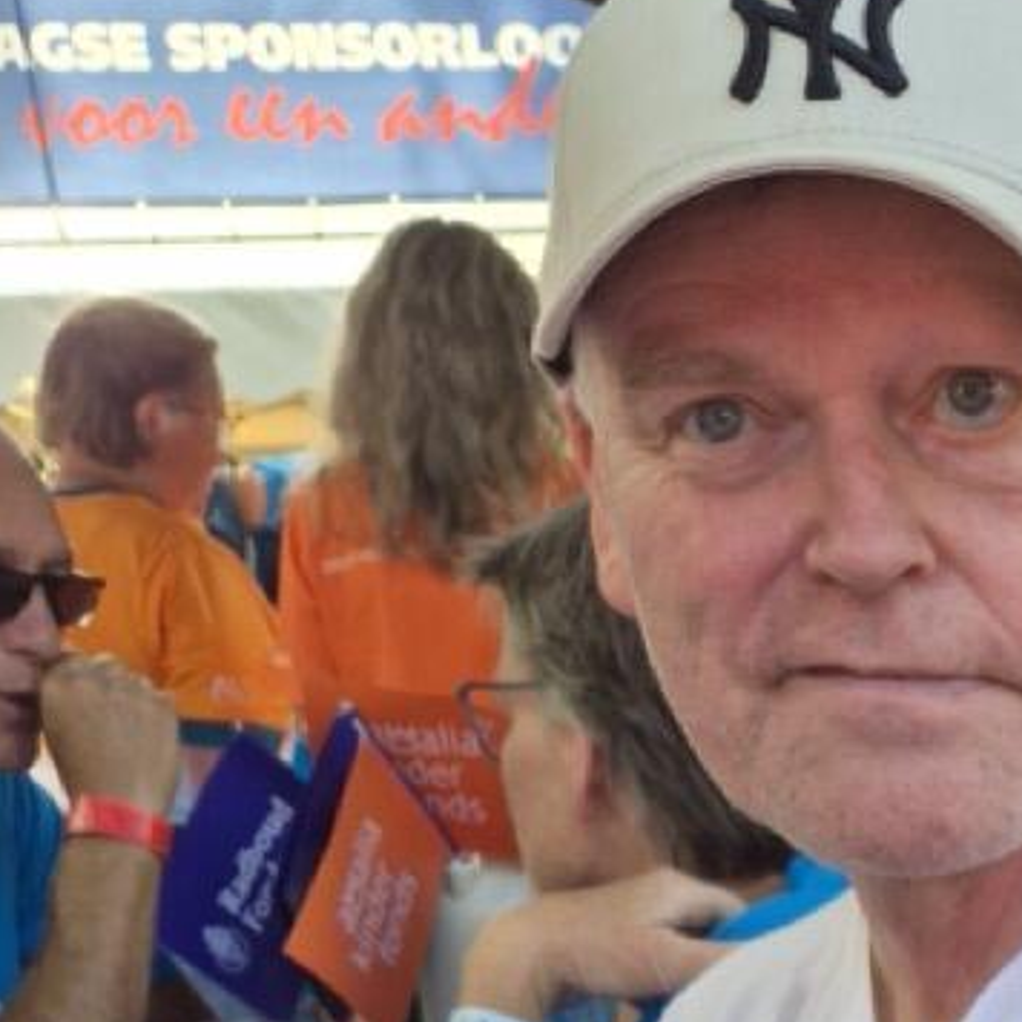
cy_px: 1794
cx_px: 1094
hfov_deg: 22.5
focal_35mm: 73
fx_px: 2438
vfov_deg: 18.8
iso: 32
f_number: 1.8
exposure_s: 1/180
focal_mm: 5.4
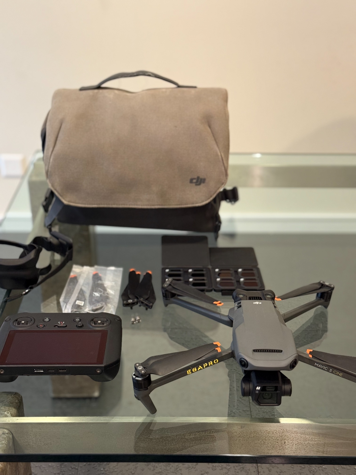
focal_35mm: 48
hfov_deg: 30.3
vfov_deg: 39.7
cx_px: 178
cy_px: 238
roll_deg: -0.9
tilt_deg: -28.0
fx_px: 658
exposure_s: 1/56
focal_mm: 6.76
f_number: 1.78
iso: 250
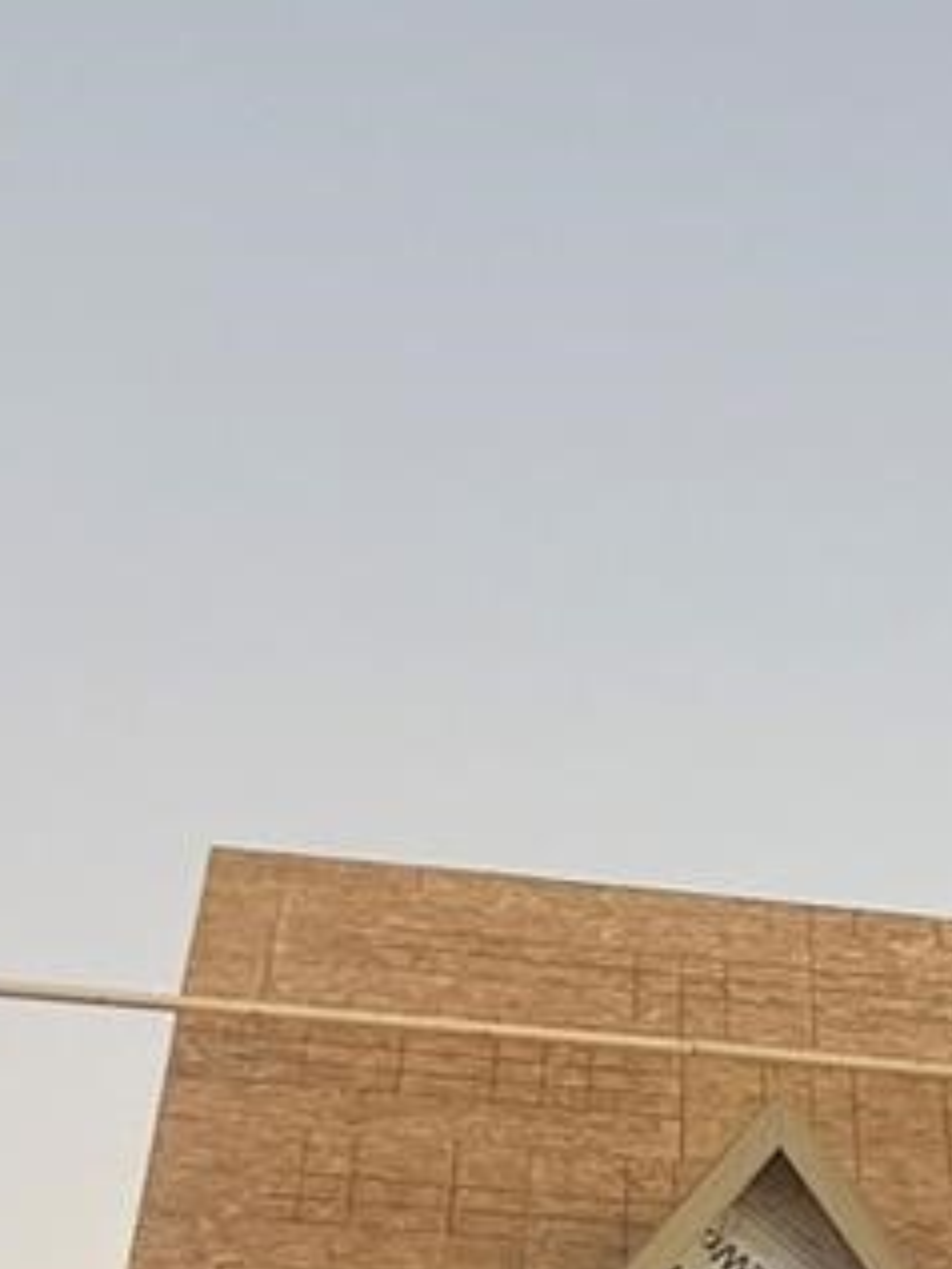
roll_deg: -1.2
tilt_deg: +11.1
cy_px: 1697
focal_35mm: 126
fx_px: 4617
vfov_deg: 14.9
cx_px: 1556
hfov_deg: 11.2
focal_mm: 5.7
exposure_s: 1/120
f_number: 1.5
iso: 125
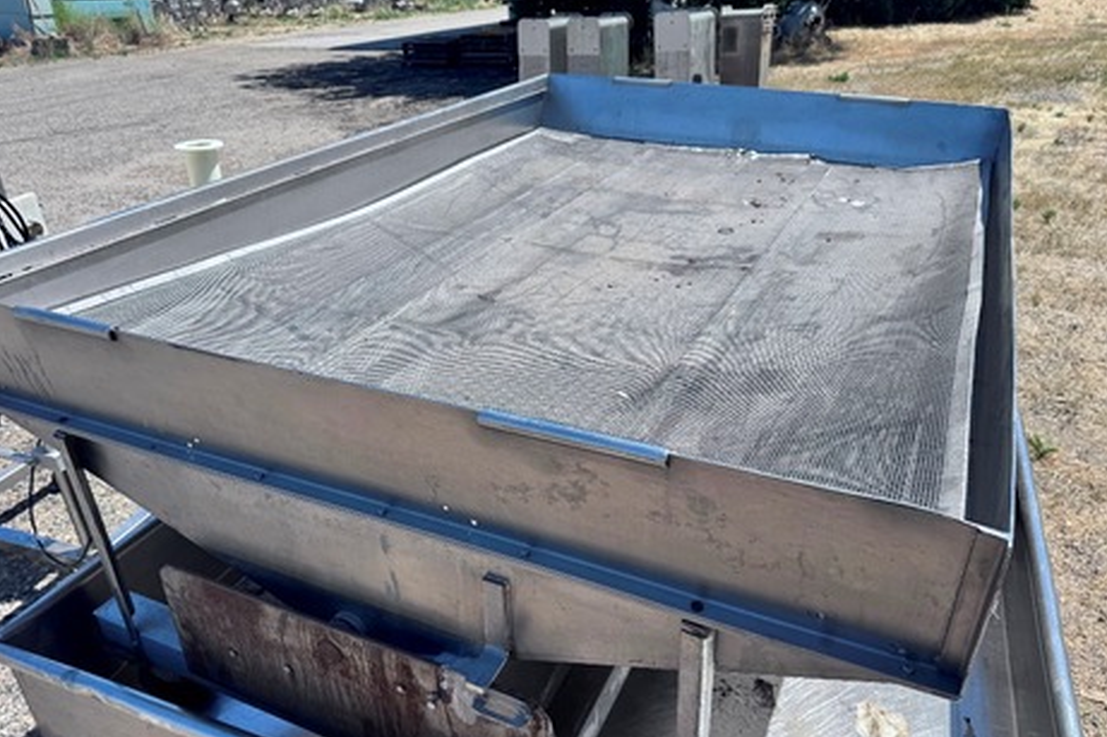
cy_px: 379
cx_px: 533
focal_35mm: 26
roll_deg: +2.7
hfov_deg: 69.4
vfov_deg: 49.5
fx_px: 799
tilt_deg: -25.7
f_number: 1.78
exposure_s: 1/4950
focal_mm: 6.76
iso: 80
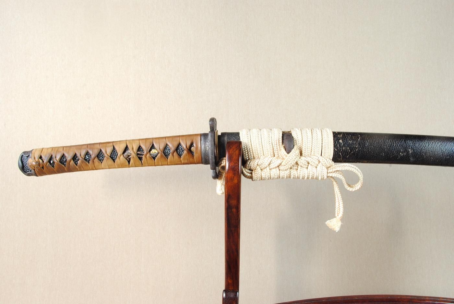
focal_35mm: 30
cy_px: 152
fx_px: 379
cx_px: 227
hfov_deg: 61.9
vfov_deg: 43.7
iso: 400
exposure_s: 1/2
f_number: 11
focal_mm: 20
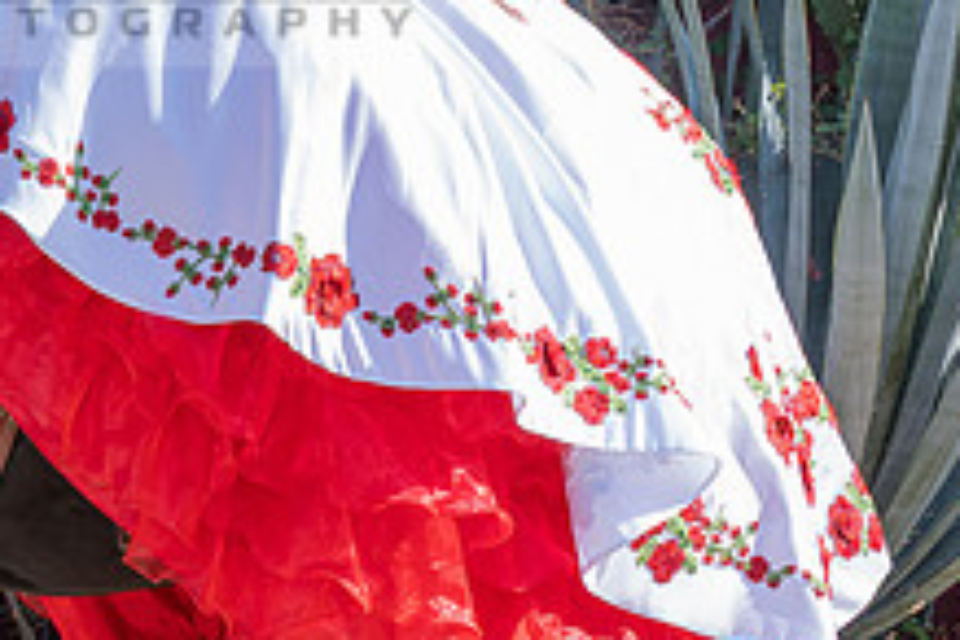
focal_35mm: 158
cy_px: 135
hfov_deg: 12.4
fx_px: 4213
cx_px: -489
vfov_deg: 8.7
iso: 125
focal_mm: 31
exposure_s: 1/200
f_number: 7.1
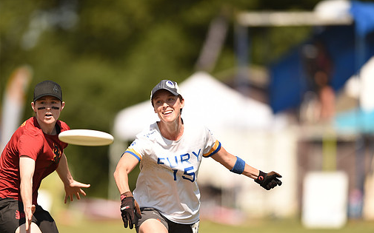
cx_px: 169
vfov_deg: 2.8
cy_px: 142
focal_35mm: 468
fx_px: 4768
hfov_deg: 4.5
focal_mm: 400
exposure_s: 1/1600
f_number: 2.8
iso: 100
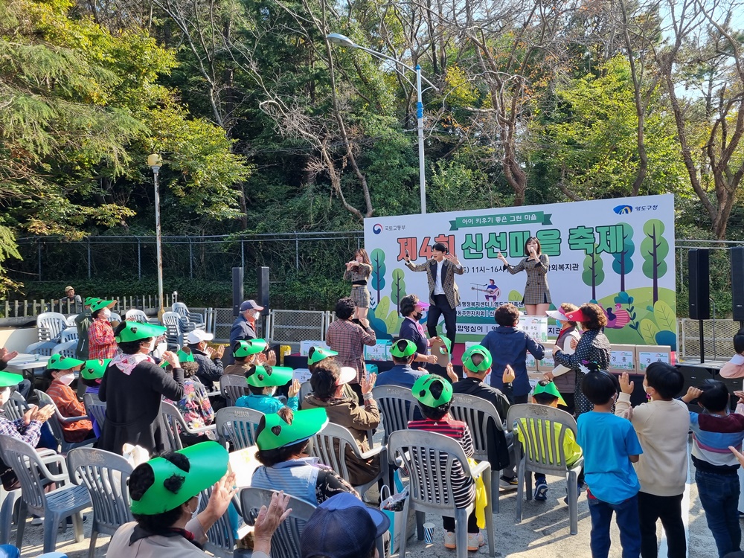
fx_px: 559
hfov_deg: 67.3
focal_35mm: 26
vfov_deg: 53.1
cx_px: 372
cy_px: 279
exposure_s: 1/618
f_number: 1.8
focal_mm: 5.4
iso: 50
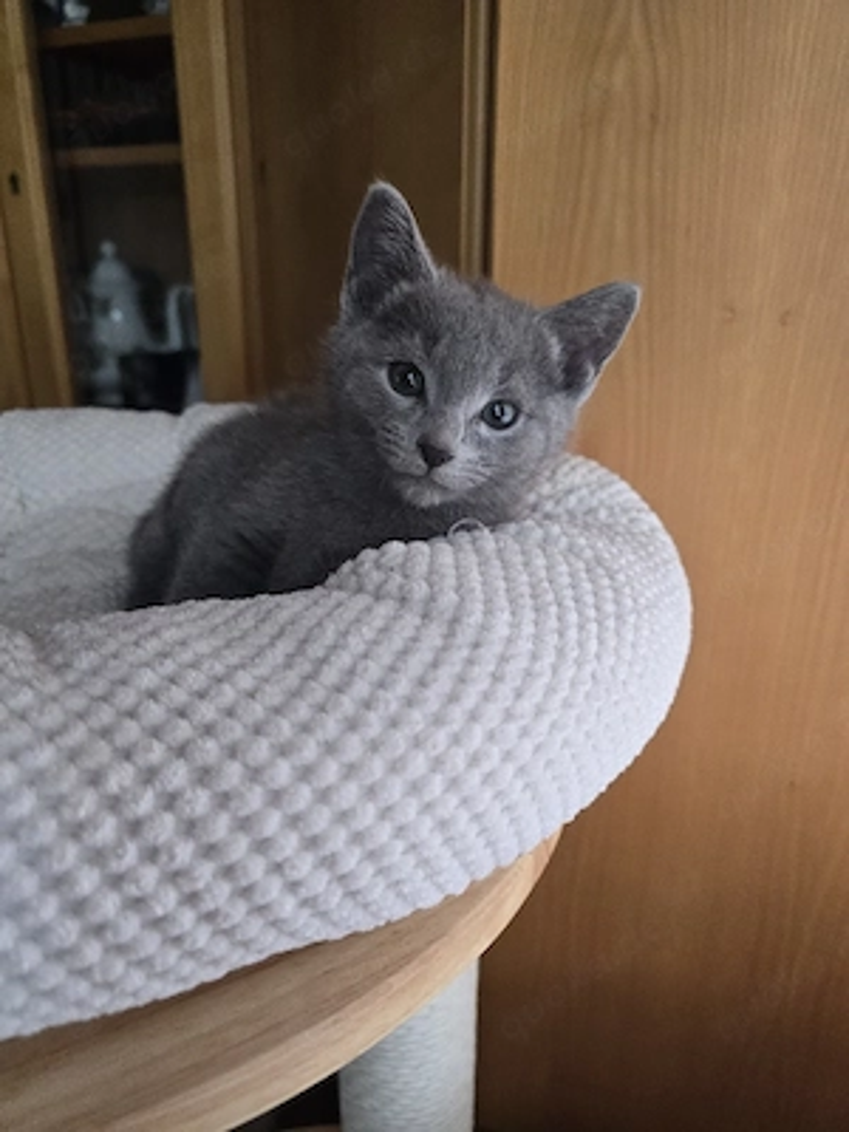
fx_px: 752
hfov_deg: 58.9
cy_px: 566
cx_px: 424
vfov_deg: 73.9
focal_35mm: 23
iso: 640
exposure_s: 1/120
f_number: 1.7
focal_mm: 6.3
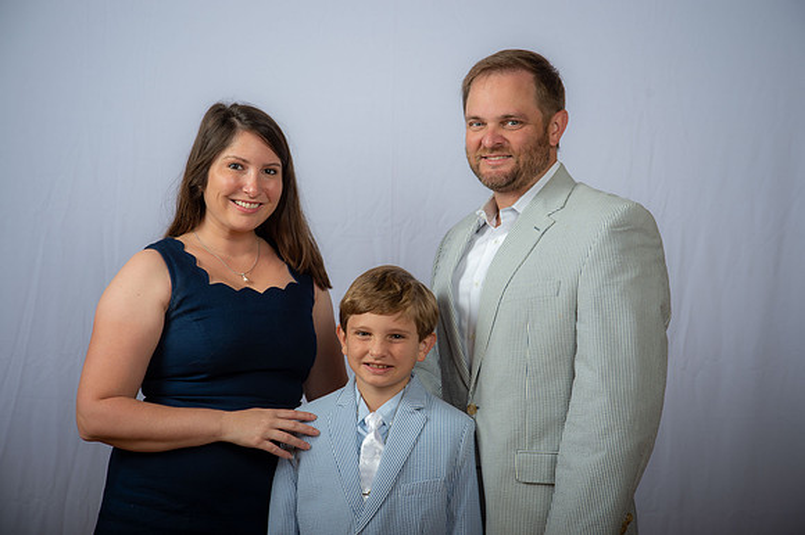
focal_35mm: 70
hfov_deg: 28.9
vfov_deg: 19.4
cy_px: 268
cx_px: 402
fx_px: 1564
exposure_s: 1/200
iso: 250
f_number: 6.3
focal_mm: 70
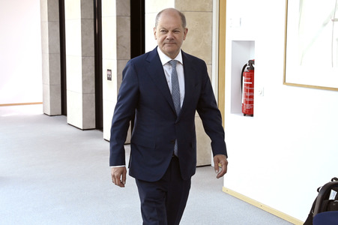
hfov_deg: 41.1
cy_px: 112
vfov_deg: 28.0
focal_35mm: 48
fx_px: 450
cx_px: 169
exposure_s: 1/1250
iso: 4000
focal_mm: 48
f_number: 5.6
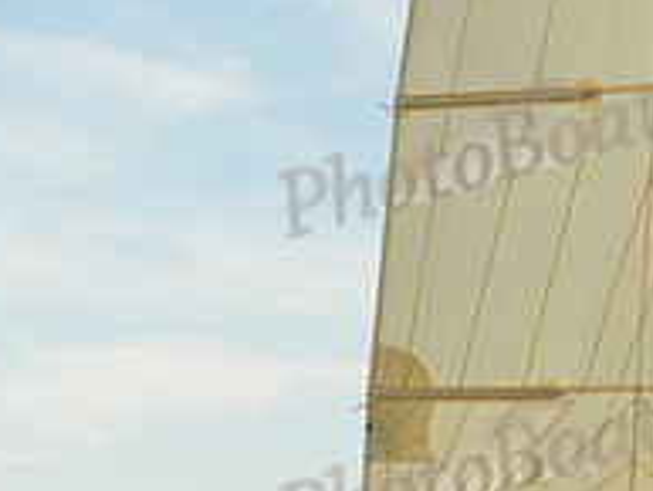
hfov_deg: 9.5
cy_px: 591
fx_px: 3813
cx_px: 934
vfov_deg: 7.3
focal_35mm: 202
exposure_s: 1/1250
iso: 320
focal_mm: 70
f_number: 7.1
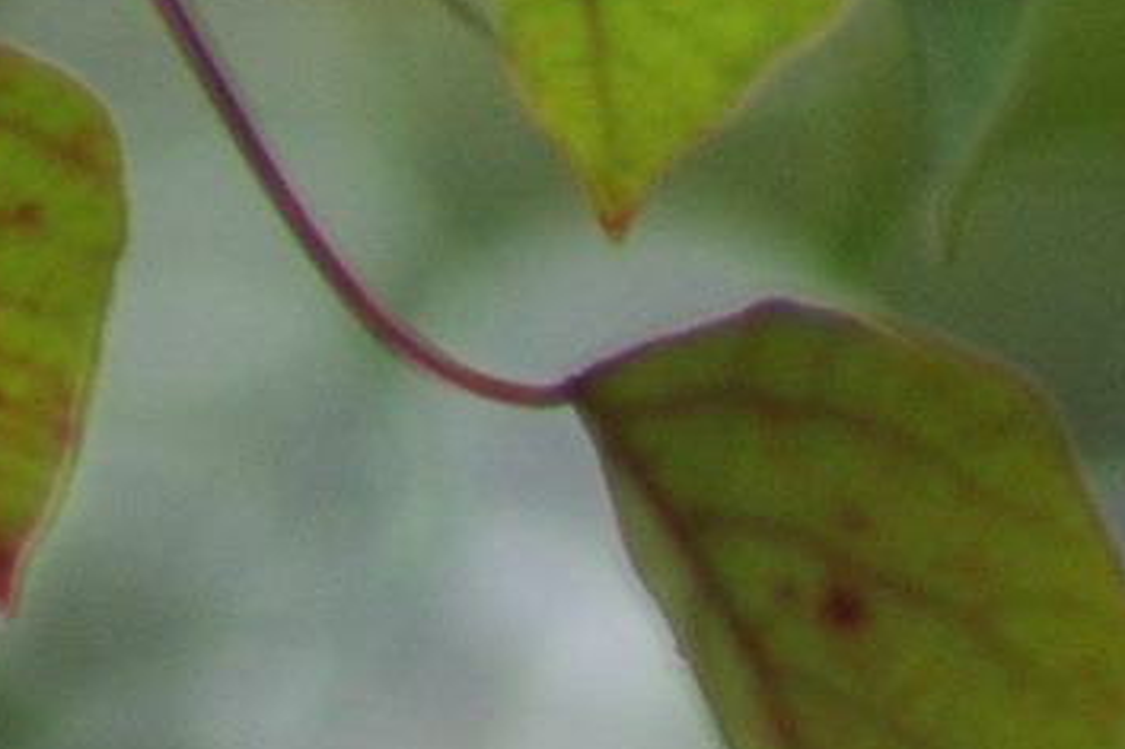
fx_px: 76554
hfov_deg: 0.8
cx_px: 214
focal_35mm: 2451
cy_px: 1434
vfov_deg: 0.6
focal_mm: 300
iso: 400
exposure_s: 1/320
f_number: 5.6
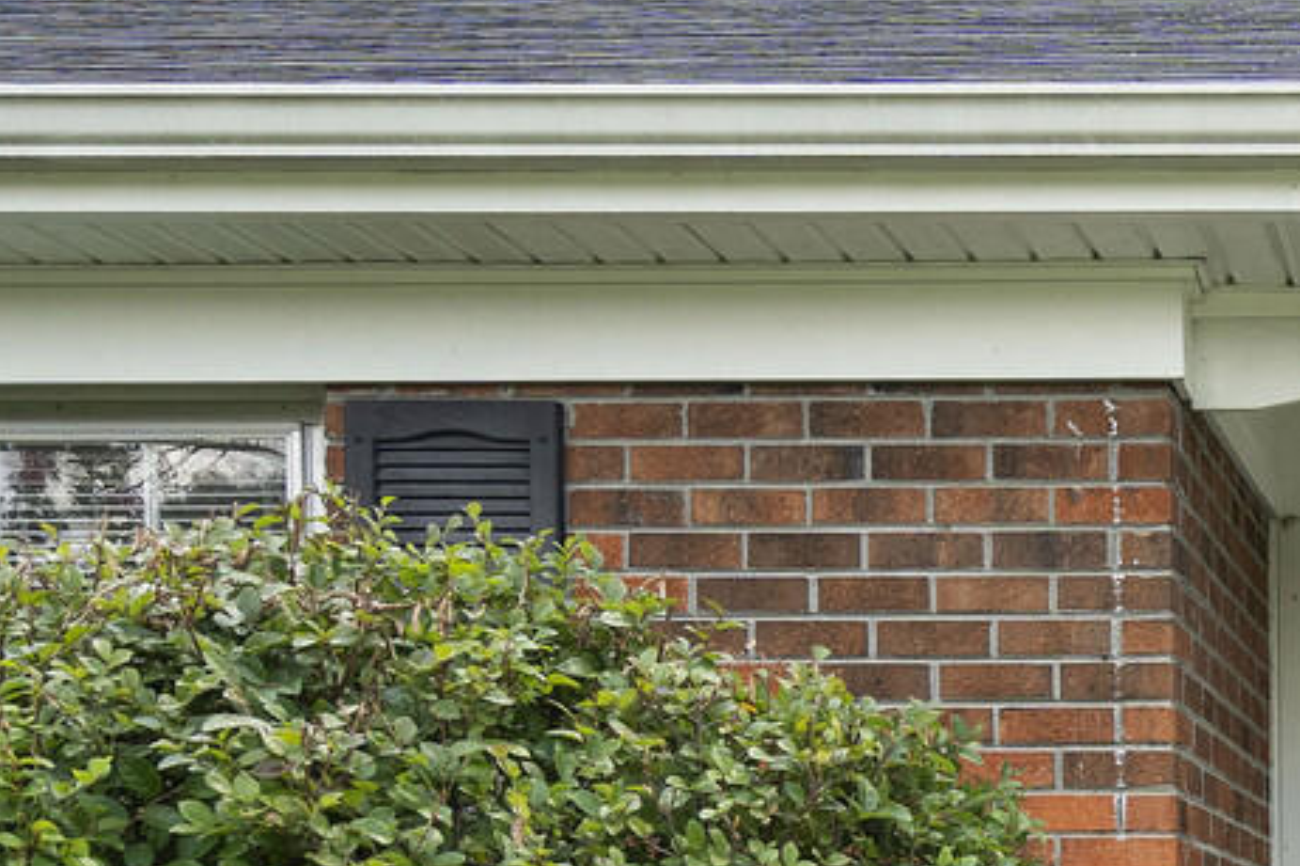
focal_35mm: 66
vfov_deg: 19.6
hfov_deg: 26.9
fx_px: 2382
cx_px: 1568
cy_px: 984
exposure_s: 1/640
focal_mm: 19
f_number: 6.3
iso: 640
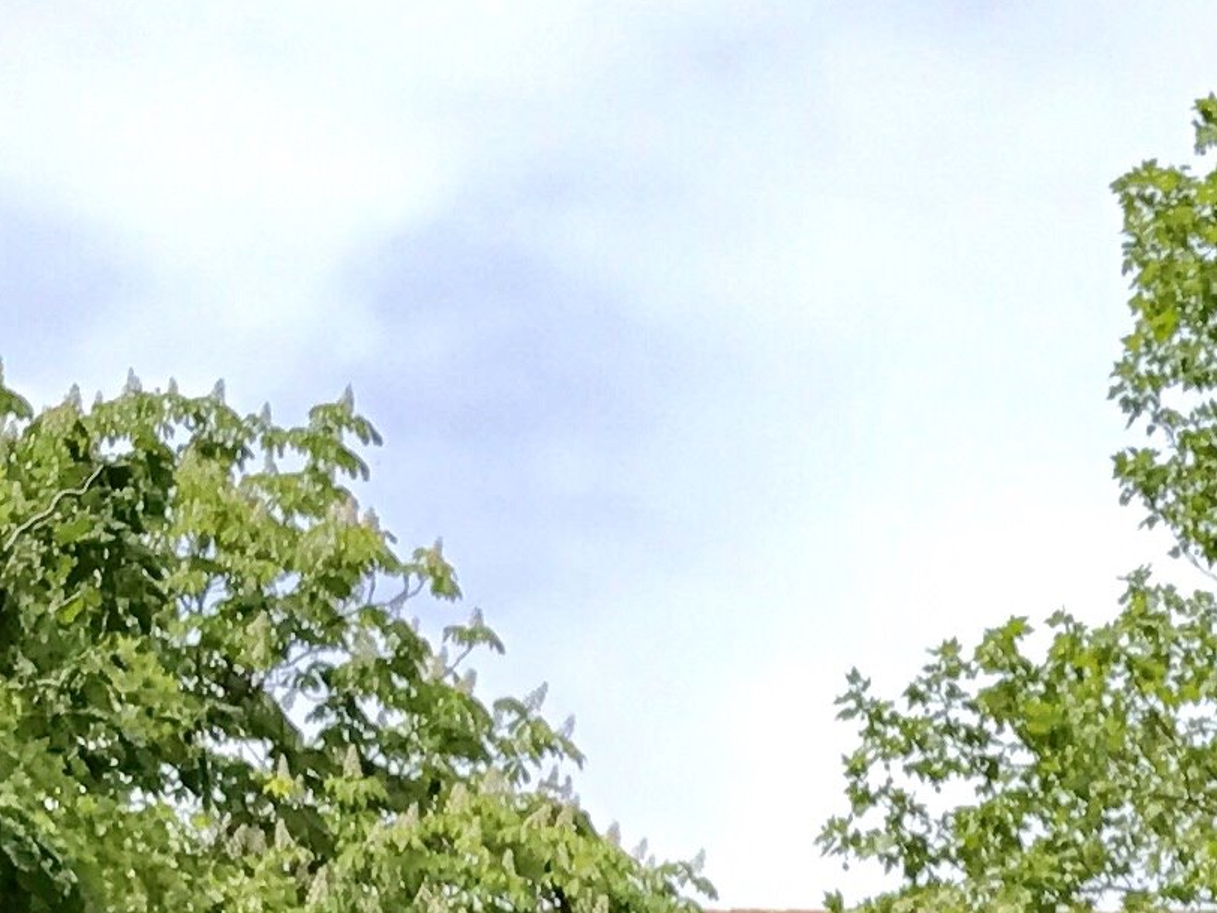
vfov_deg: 9.4
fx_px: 4887
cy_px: 2234
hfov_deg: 13.3
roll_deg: +1.0
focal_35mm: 139
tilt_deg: -7.9
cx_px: 1888
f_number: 1.8
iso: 20
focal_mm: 3.99
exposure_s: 1/1650
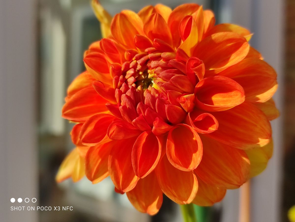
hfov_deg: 69.4
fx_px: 213
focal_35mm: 25
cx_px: 148
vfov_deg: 54.9
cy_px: 111
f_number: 1.89
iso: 100
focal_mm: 5.43
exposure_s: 1/2009
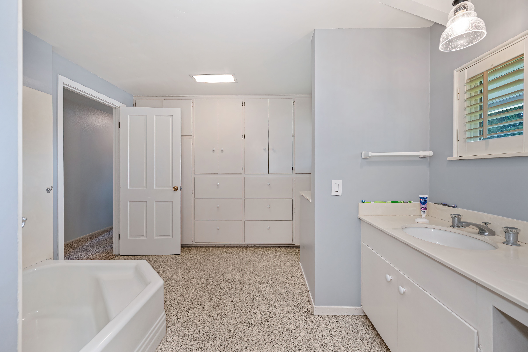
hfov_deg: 104.3
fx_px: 205
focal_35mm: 14
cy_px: 176
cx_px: 264
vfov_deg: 81.2
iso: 640
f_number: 6.3
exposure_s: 1/100
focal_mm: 14
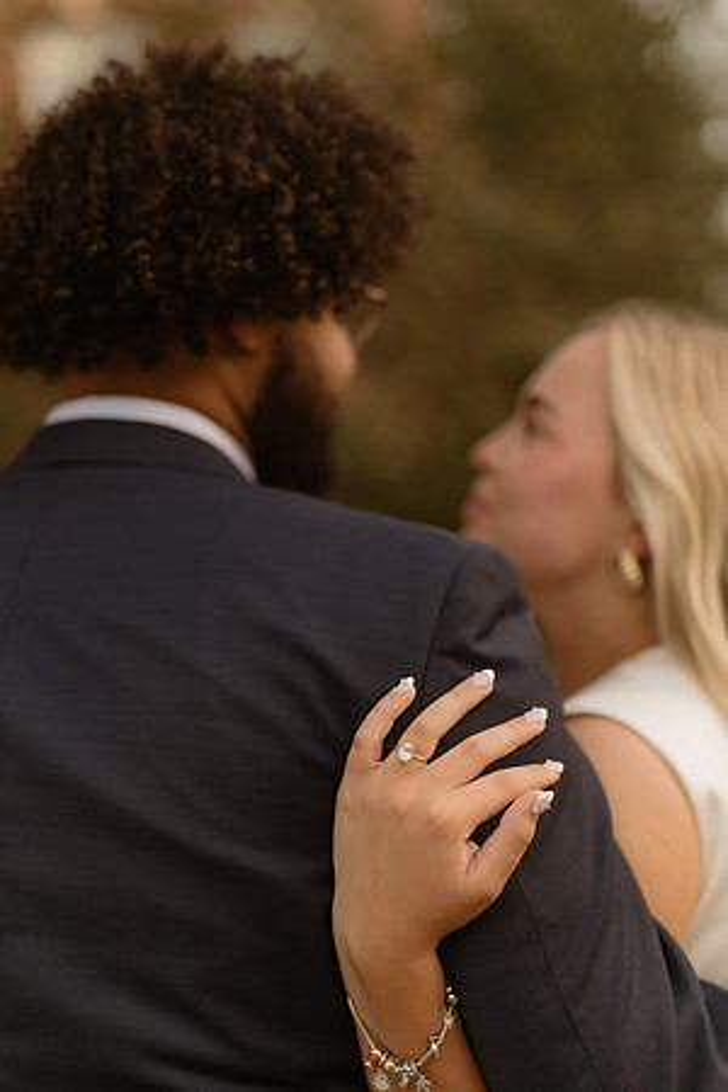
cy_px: 546
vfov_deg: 39.6
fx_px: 1517
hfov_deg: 27.0
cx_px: 364
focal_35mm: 50
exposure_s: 1/320
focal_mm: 50
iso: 250
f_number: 1.4
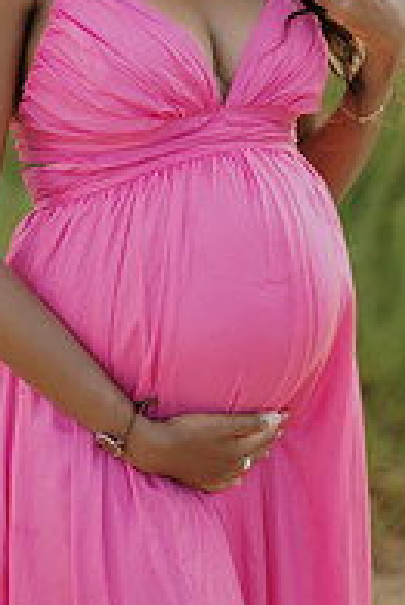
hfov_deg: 10.3
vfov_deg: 15.1
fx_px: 2240
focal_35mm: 133
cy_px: -40
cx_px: 130
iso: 50
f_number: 1.4
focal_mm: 58
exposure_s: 1/640
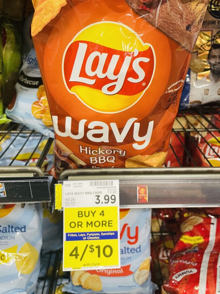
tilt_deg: -24.0
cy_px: 129
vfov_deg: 58.2
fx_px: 263
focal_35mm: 31
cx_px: 120
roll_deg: -0.8
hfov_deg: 45.4
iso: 160
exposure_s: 1/60
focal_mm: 4.2
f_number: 1.6
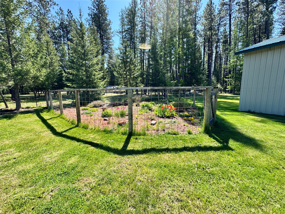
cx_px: 142
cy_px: 107
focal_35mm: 14
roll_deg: +0.5
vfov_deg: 85.7
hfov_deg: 102.1
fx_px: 115
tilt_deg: -8.2
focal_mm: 2.22
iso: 40
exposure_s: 1/582
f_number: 2.2
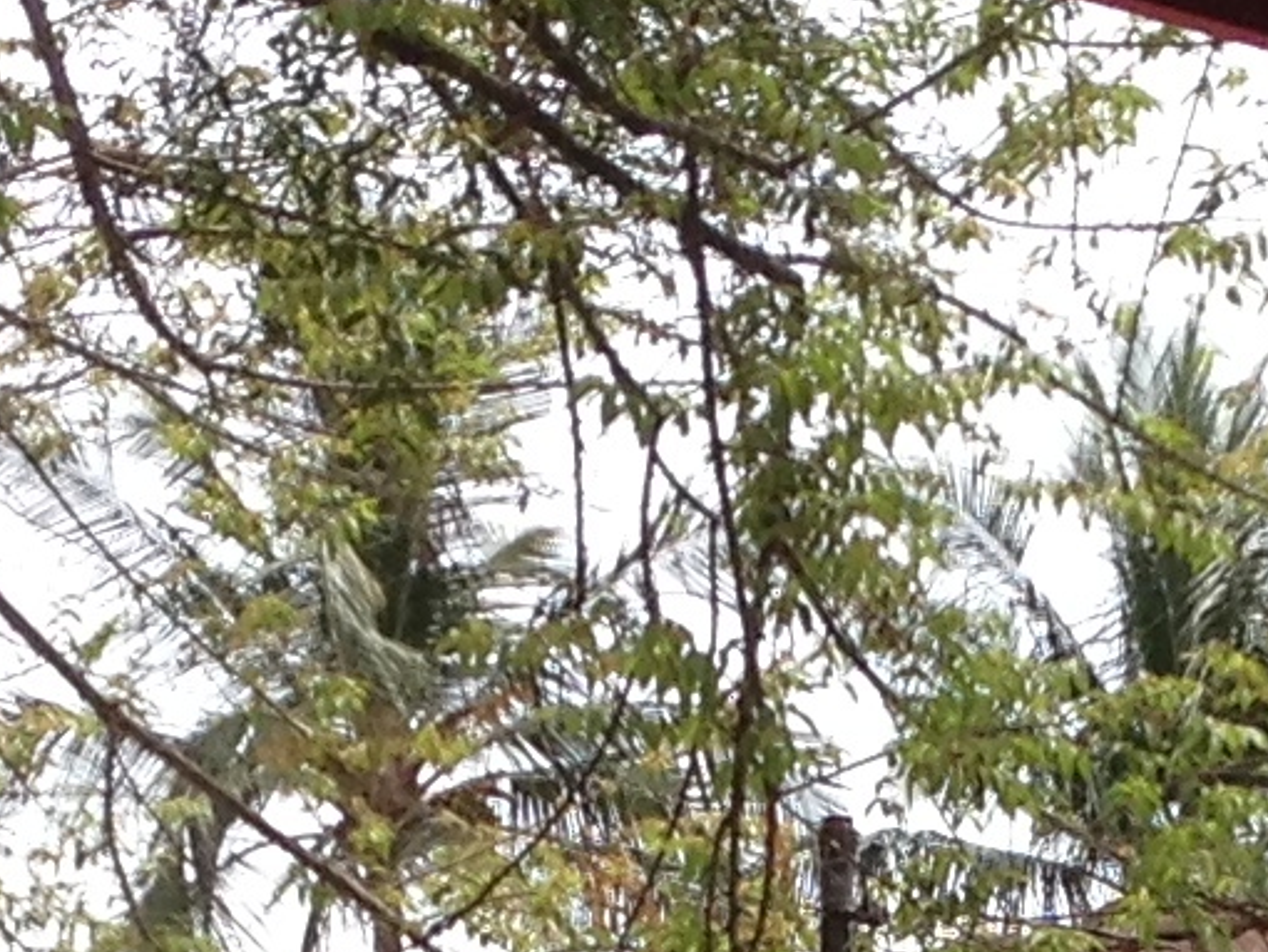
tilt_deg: -0.1
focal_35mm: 224
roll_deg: +0.0
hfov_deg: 8.8
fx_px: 8209
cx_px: 1037
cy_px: 1884
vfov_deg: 6.4
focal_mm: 4.28
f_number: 2.4
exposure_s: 1/986
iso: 50
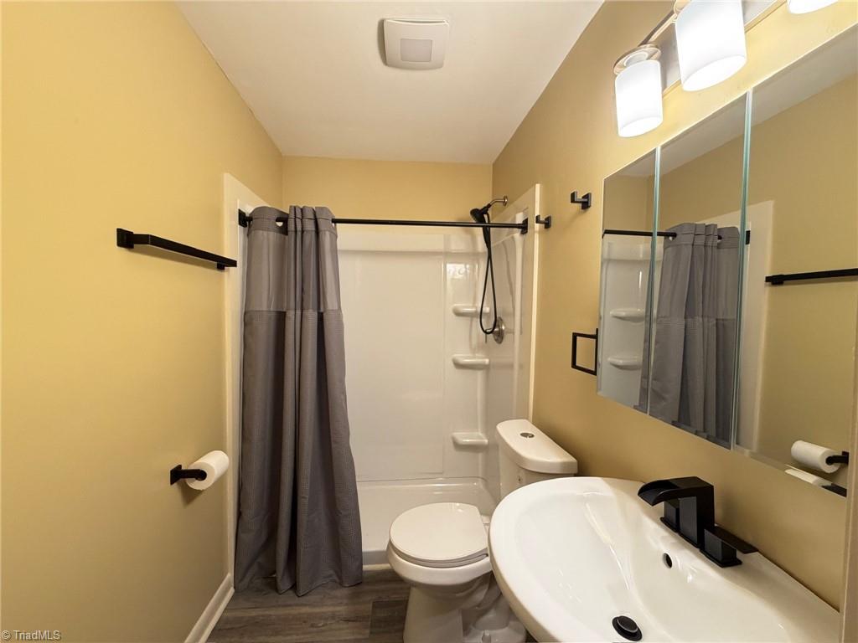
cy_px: 322
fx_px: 347
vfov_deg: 85.7
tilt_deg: -2.8
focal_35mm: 14
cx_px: 429
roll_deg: -0.8
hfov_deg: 102.1
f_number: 2.2
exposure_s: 1/60
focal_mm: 2.22
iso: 320
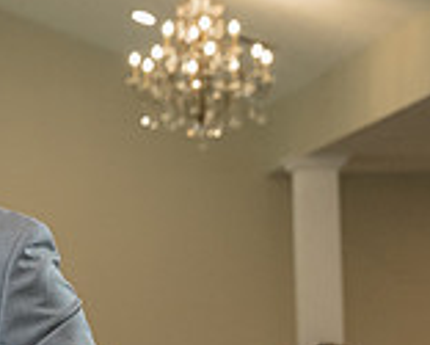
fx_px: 2661
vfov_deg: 7.4
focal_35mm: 209
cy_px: 185
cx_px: -231
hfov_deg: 9.0
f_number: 4
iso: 2000
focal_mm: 56
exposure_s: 1/250
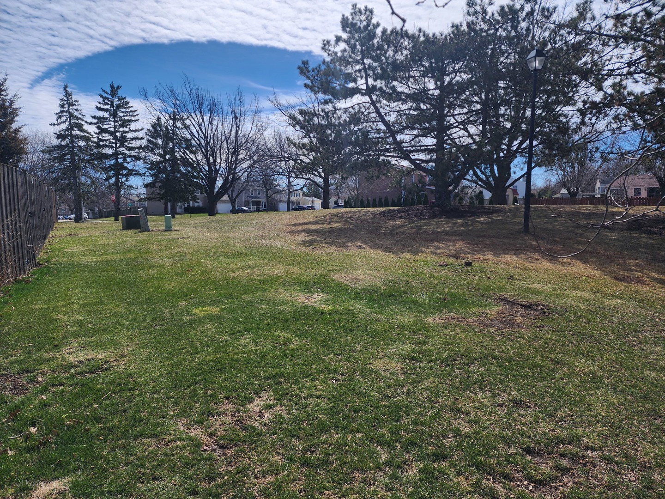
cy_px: 250
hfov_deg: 73.9
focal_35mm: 23
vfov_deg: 58.9
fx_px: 442
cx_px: 332
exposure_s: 1/1751
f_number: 1.8
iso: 12
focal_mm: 6.4
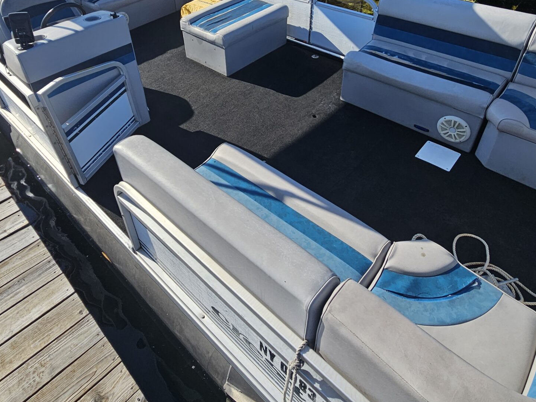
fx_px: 356
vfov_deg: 56.4
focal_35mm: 23
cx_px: 232
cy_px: 108
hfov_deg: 73.6
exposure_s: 1/2021
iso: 50
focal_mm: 2.2
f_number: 2.2
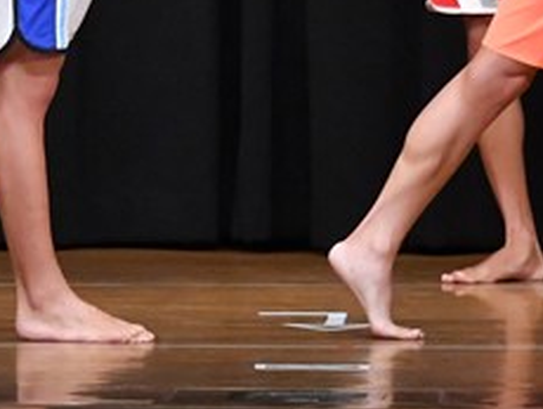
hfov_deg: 3.0
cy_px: -104
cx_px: -136
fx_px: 10270
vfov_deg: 2.3
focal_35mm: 654
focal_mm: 135
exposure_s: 1/400
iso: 8000
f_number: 5.6
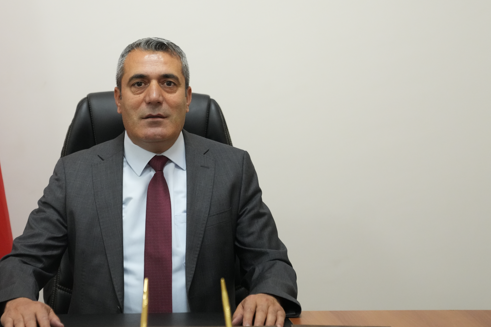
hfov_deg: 21.8
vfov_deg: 14.7
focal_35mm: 93
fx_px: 1268
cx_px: 159
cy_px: 158
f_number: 2.8
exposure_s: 1/320
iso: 4000
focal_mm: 58
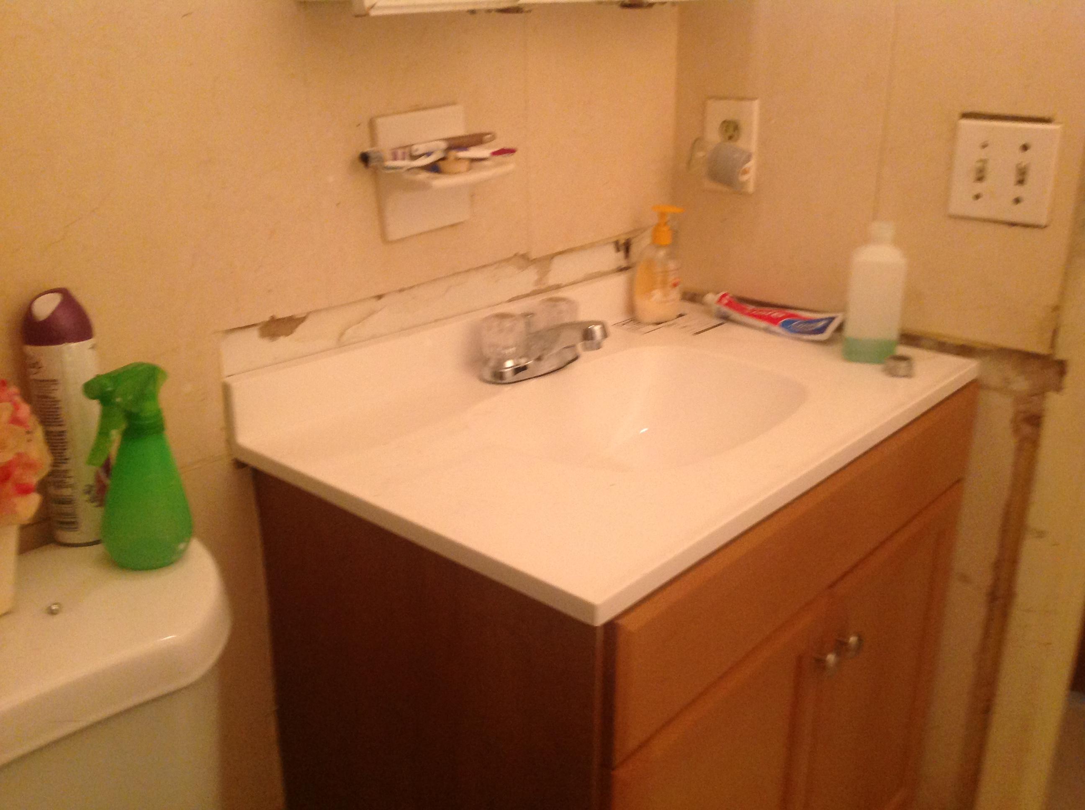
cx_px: 542
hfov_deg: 52.7
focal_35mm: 35
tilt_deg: -20.5
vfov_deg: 40.6
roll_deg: +0.6
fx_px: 1095
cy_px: 405
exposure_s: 1/15
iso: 250
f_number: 2.4
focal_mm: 4.28
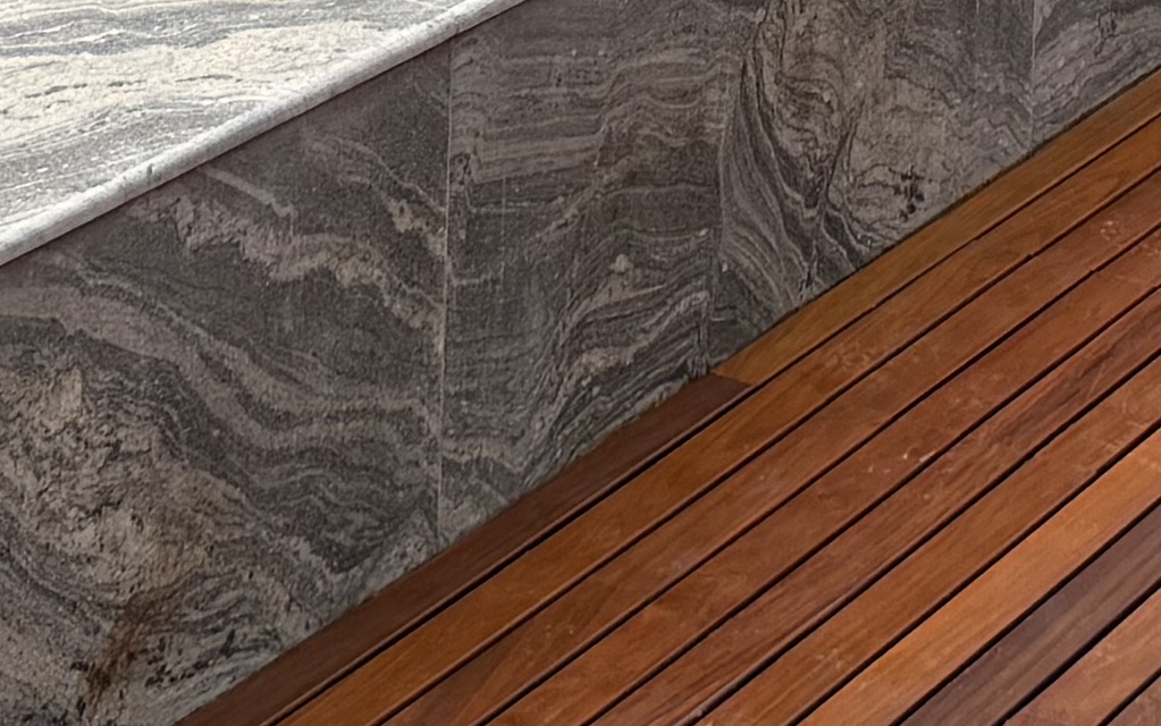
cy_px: -1162
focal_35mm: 142
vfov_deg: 8.3
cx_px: 1163
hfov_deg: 14.5
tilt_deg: -6.8
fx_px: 4494
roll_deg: -0.9
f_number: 1.78
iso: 80
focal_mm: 6.76
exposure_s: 1/864
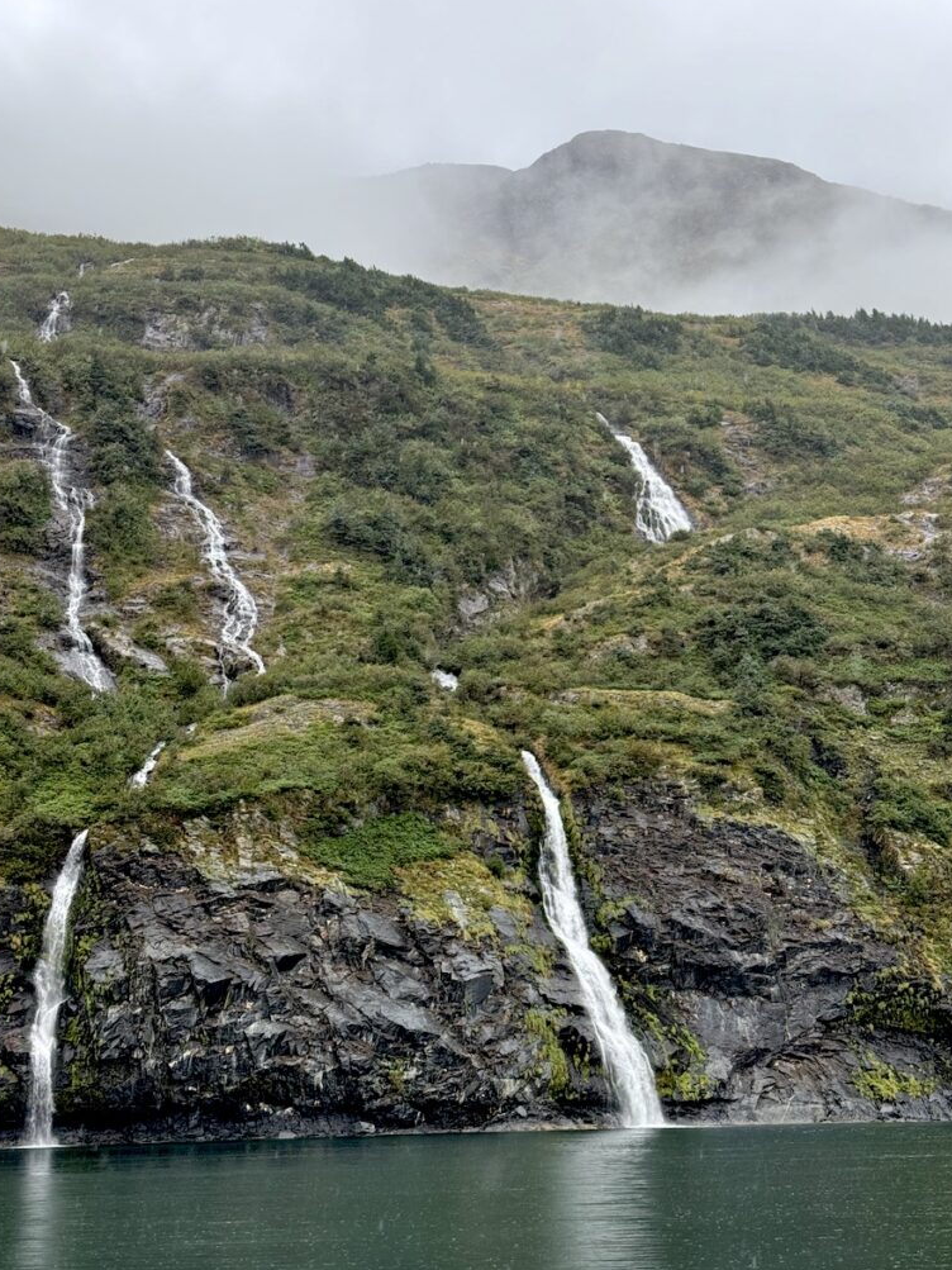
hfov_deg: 29.7
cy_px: 634
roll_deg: +1.6
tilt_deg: +12.8
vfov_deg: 38.9
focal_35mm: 49
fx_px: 1797
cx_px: 470
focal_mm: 6.76
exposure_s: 1/157
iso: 50
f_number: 1.78
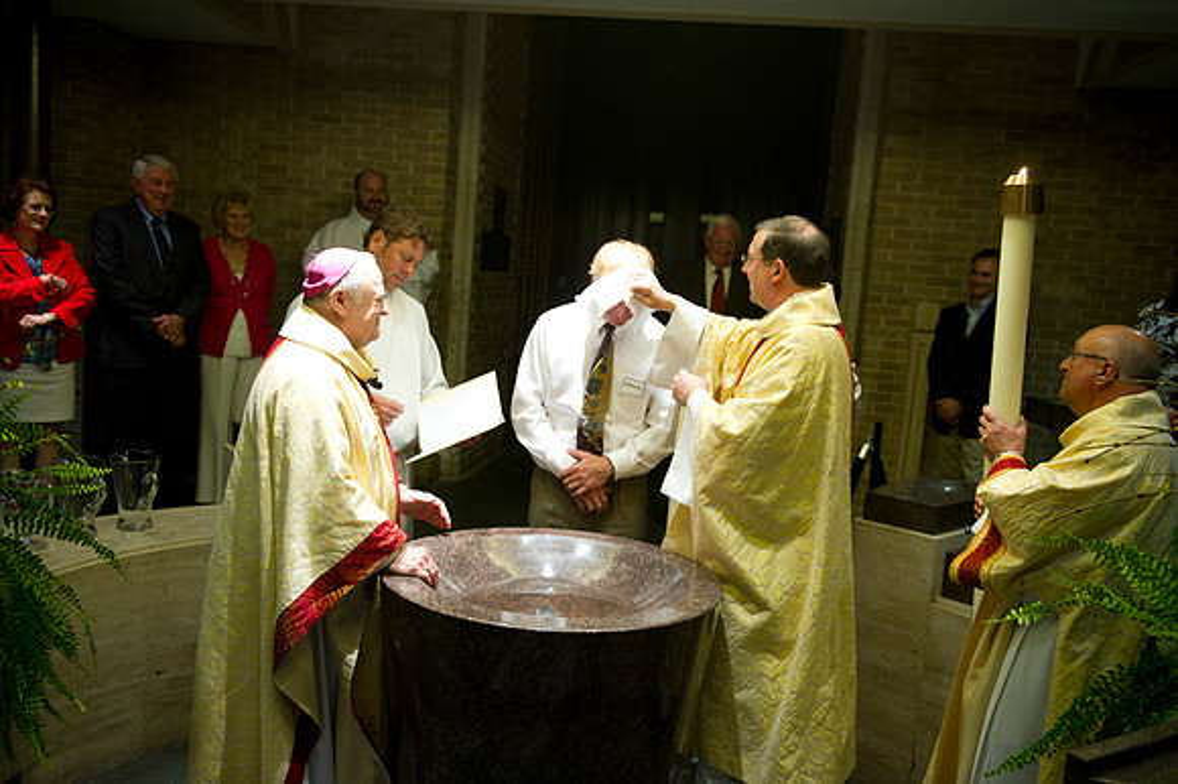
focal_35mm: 32
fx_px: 1046
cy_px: 392
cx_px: 589
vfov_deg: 41.1
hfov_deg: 58.7
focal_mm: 32
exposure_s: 1/200
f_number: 2.8
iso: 2000
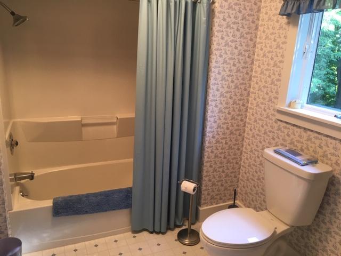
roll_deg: -1.8
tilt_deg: -14.8
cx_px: 170
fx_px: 286
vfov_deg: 48.2
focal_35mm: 29
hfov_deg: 61.7
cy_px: 128
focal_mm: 4.15
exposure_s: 1/30
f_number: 2.2
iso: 64
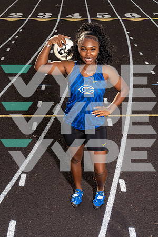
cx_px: 79
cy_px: 118
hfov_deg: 28.1
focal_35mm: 48
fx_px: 316
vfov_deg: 41.1
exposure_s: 1/250
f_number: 10
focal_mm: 48
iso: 160
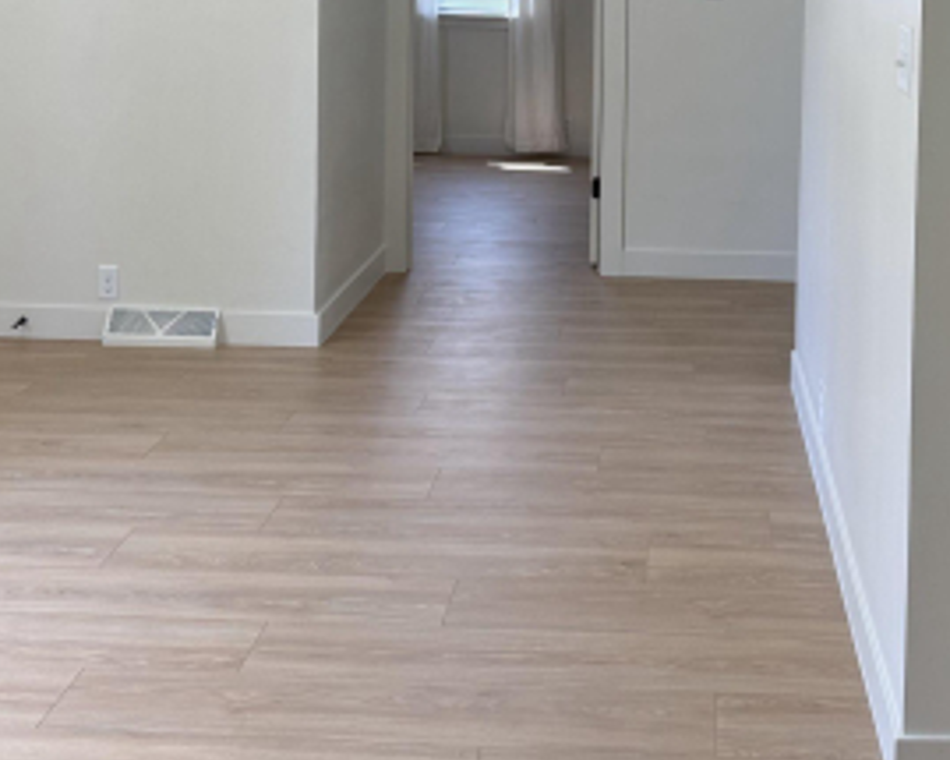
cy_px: 28
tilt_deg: -3.4
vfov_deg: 25.1
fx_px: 1630
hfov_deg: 32.3
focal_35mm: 58
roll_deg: -1.2
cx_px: 613
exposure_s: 1/124
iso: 50
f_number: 1.78
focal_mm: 6.76
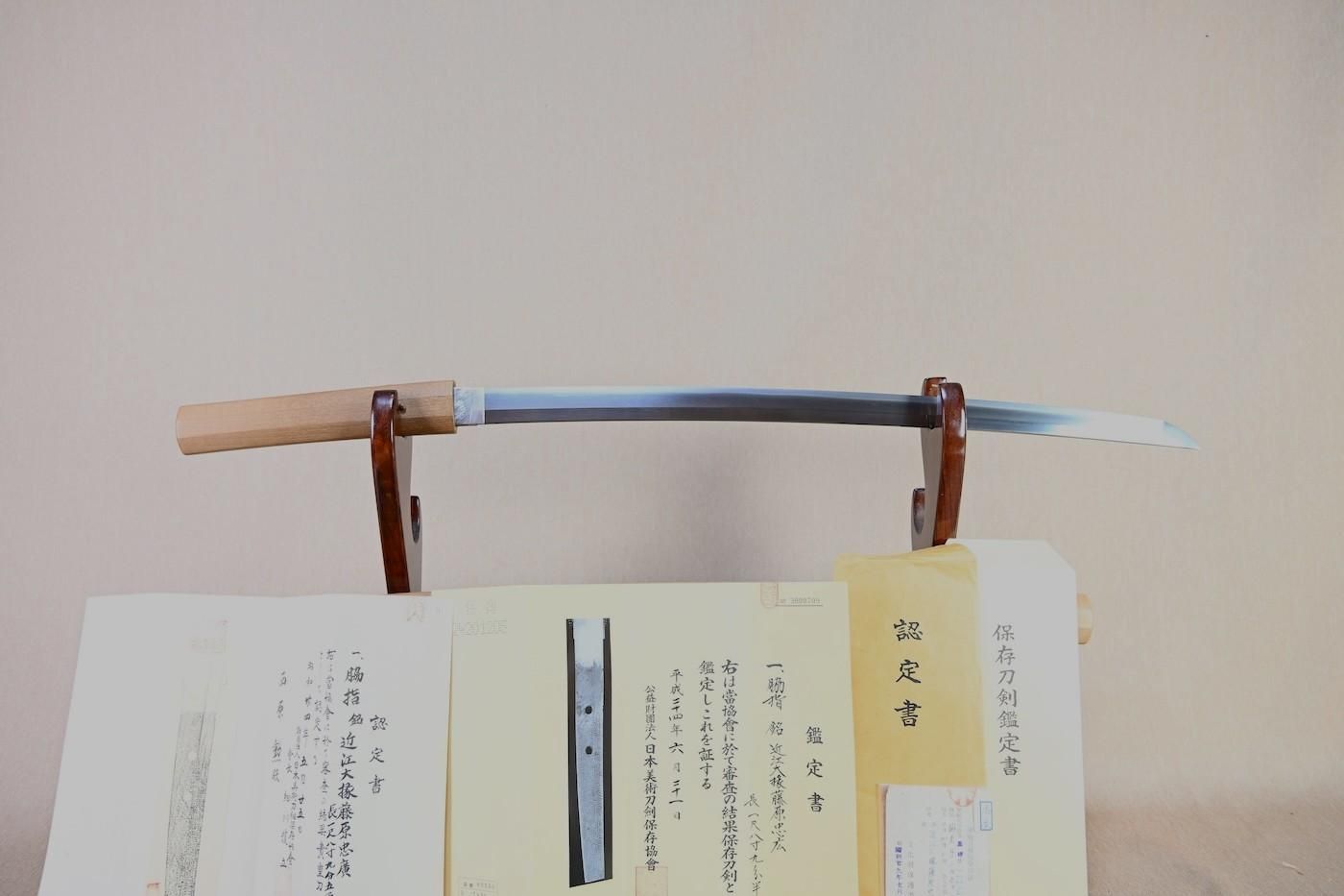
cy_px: 448
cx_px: 672
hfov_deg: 59.5
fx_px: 1176
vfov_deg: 41.7
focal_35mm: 32
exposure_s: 1/3
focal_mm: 21
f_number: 3.5
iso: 100
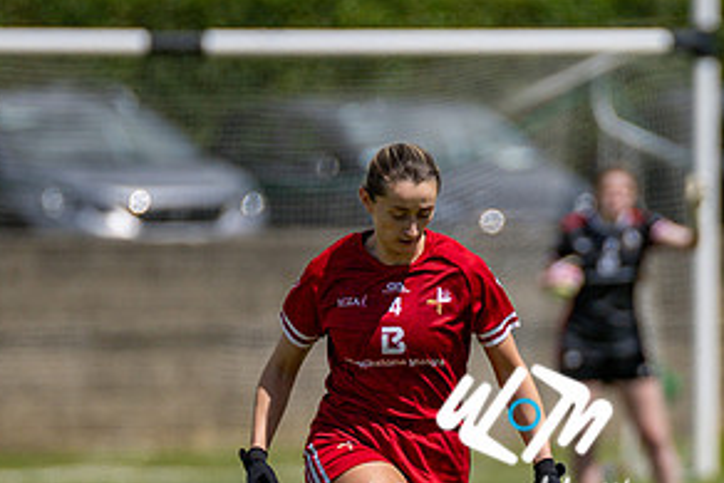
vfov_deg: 1.5
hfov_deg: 2.3
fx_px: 17987
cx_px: 523
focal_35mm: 894
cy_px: 468
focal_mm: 300
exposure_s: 1/6400
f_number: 2.8
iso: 125
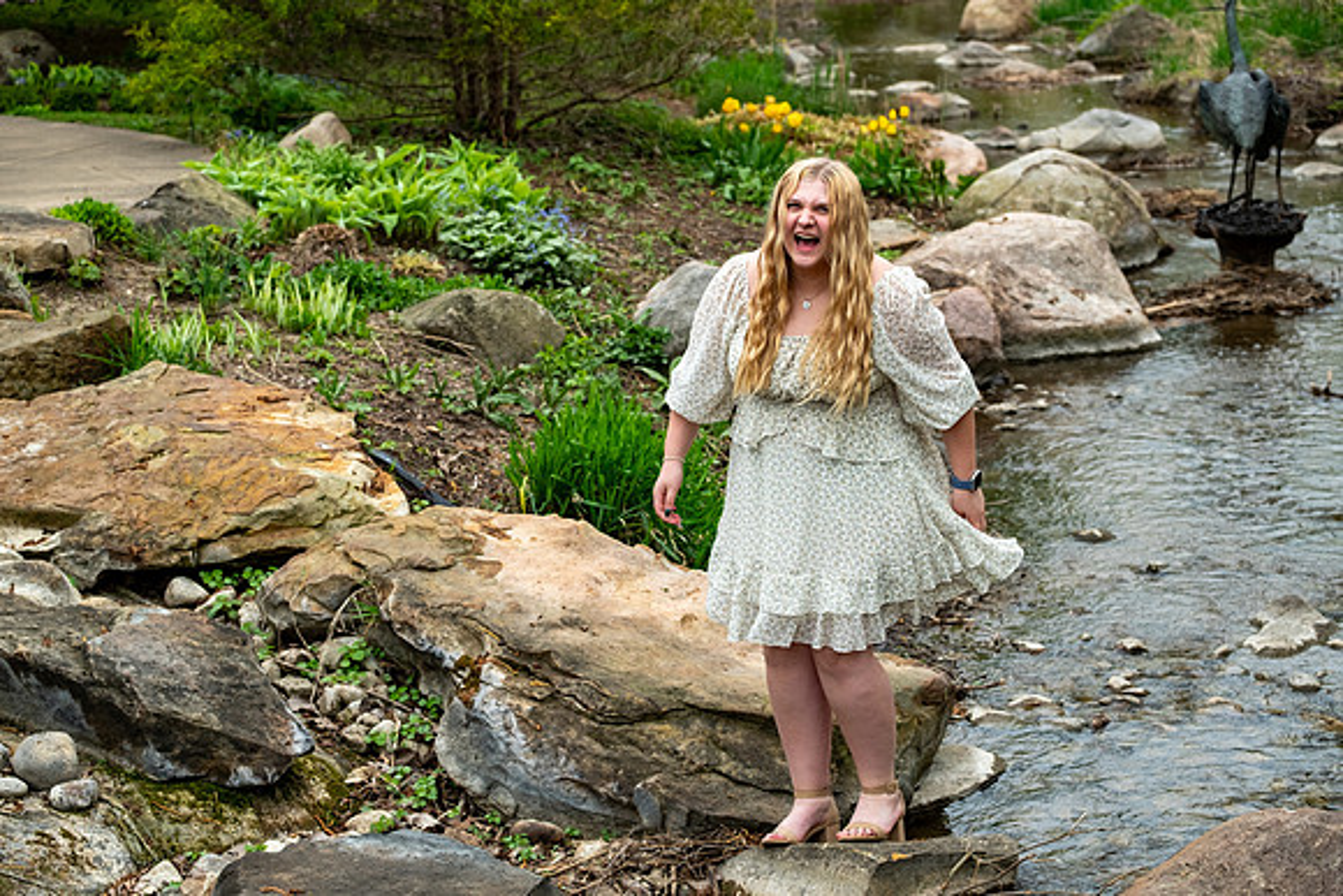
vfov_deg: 18.2
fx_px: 2798
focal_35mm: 75
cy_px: 448
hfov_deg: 27.0
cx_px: 672
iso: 250
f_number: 4
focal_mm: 50
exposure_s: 1/320
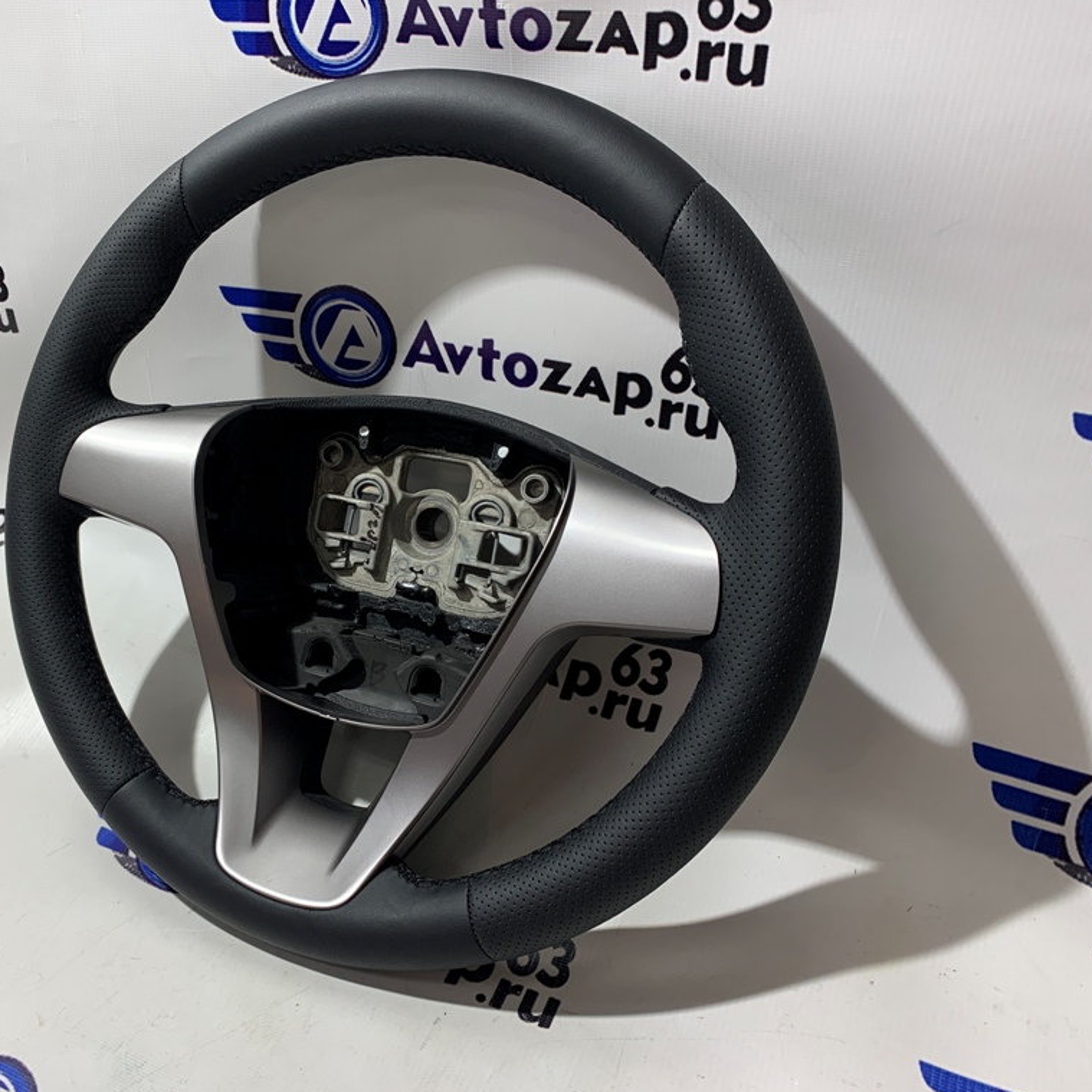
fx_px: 1106
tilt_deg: -32.3
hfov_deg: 51.7
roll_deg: +3.2
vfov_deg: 52.5
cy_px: 545
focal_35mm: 31
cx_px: 374
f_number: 1.8
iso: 50
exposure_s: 1/100
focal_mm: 4.25
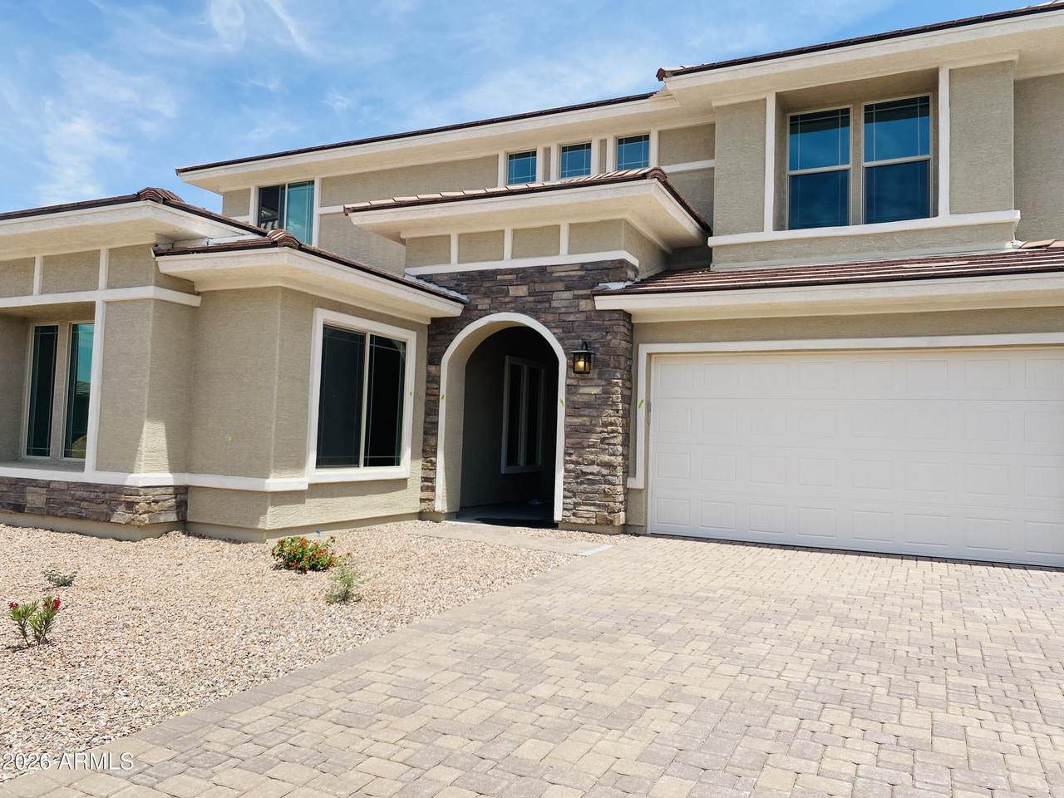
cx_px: 532
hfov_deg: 67.3
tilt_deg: +4.0
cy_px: 399
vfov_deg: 53.1
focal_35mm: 26
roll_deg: -0.5
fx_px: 799
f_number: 1.8
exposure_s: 1/2571
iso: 32
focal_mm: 4.25
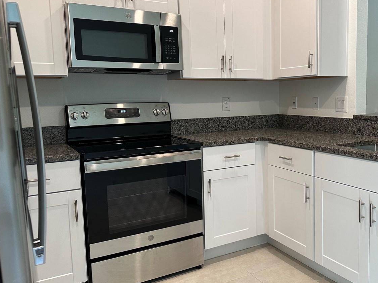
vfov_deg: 41.8
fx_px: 371
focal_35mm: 34
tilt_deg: -5.5
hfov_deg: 52.7
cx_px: 258
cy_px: 132
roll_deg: +0.2
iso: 200
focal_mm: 6.86
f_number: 1.78
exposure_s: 1/120
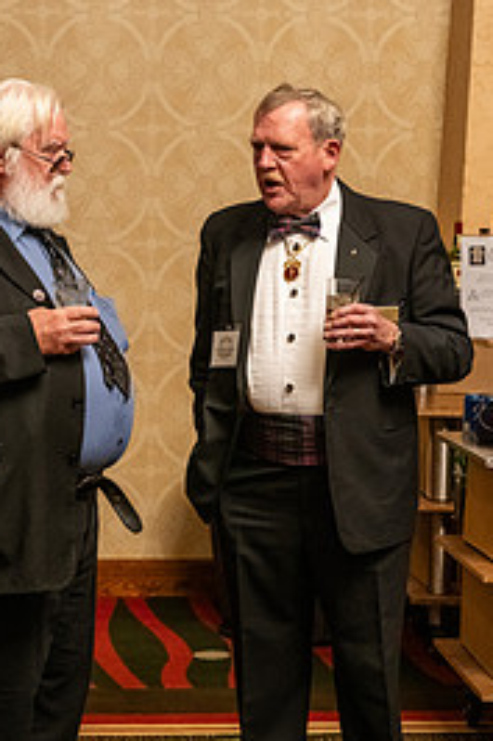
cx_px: 159
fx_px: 2160
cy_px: 357
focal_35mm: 105
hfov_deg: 13.0
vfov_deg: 19.5
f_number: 4.5
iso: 4000
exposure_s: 1/50
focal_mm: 62
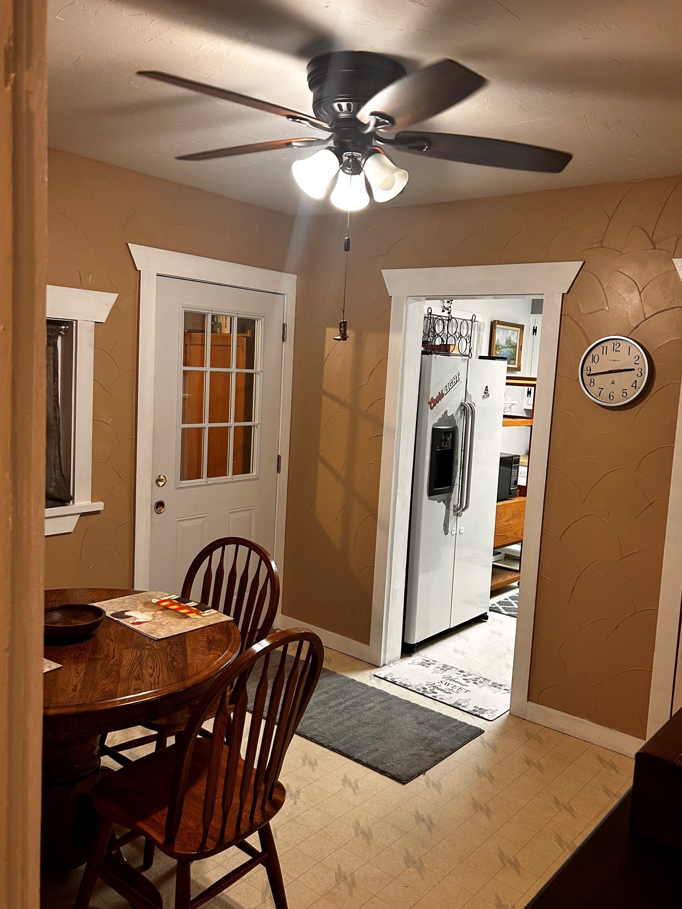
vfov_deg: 61.6
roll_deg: -3.3
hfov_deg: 48.2
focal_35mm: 29
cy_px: 440
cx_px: 366
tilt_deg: -5.1
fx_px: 762
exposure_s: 1/60
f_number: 1.5
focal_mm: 5.7
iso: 125
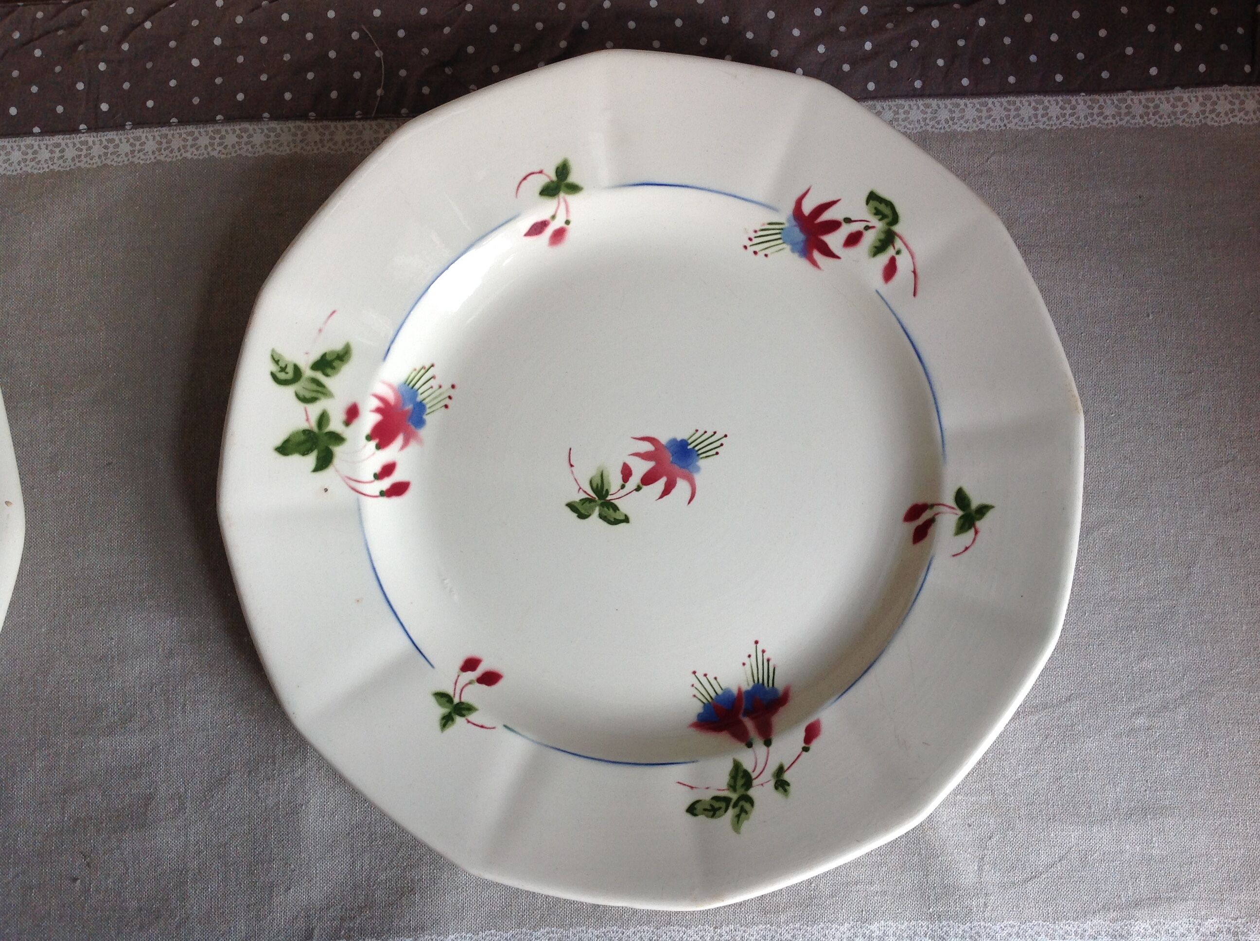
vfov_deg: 40.6
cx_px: 630
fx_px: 1272
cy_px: 470
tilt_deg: -82.2
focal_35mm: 35
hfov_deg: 52.7
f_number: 2.4
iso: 64
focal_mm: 4.28
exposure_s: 1/120
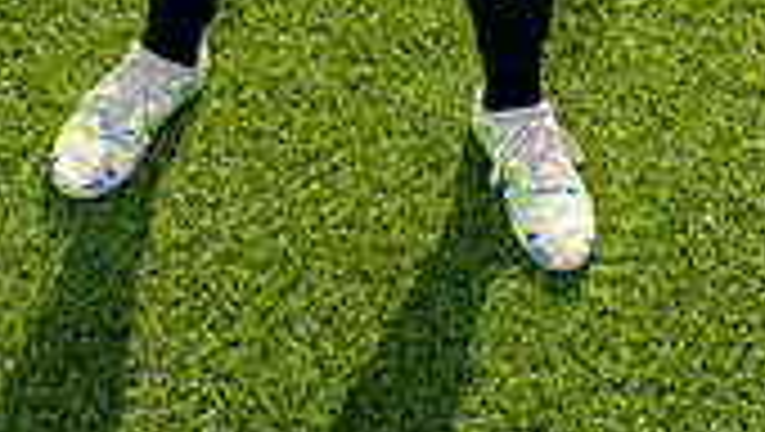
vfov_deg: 8.5
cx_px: 414
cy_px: -518
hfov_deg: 16.1
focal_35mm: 133
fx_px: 2700
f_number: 10
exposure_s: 1/250
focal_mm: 48
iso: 320
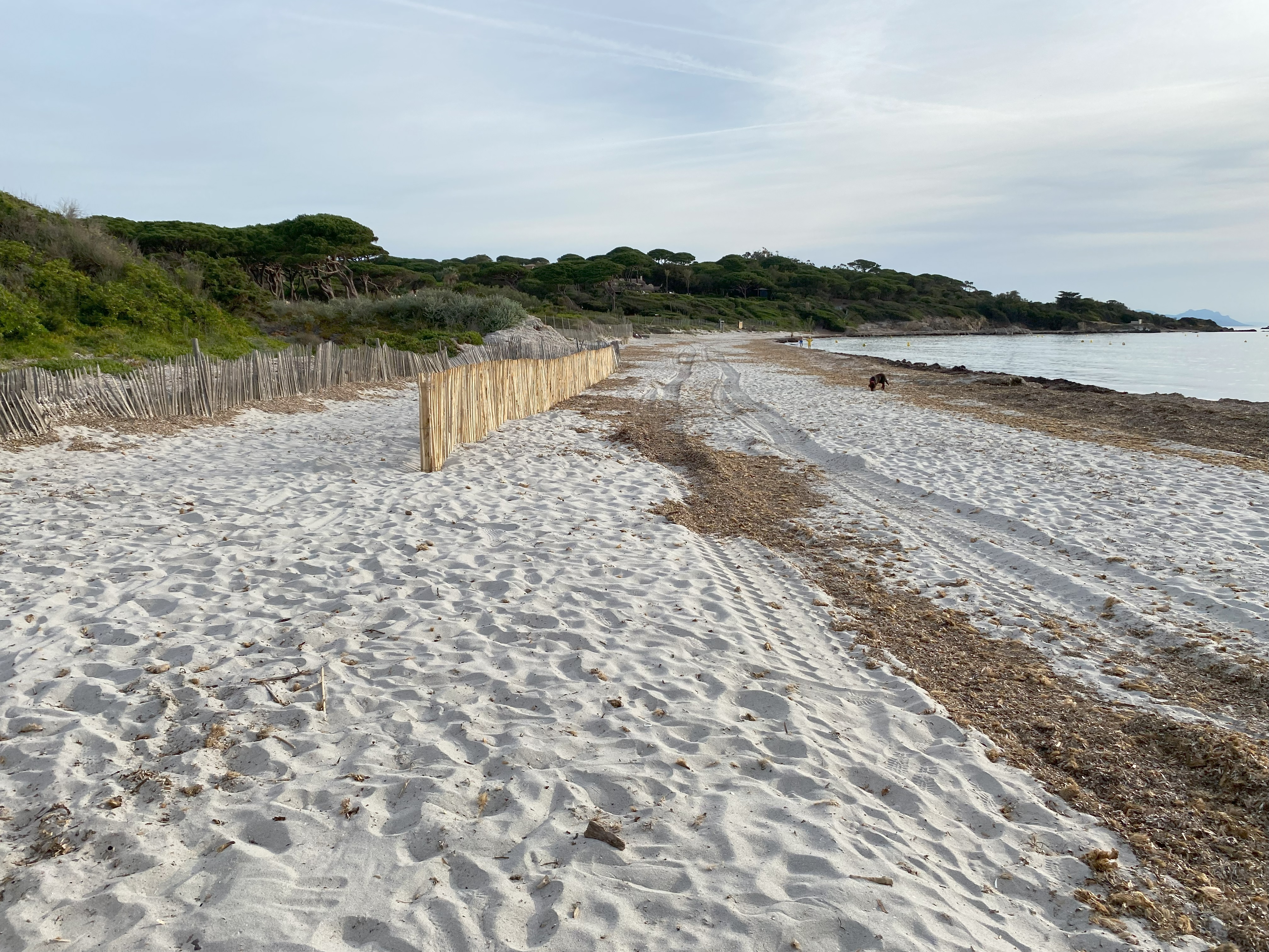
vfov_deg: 53.1
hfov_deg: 67.3
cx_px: 634
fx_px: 953
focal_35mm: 26
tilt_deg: -10.7
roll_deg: +1.5
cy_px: 476
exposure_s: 1/2315
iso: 32
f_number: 1.8
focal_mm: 4.25
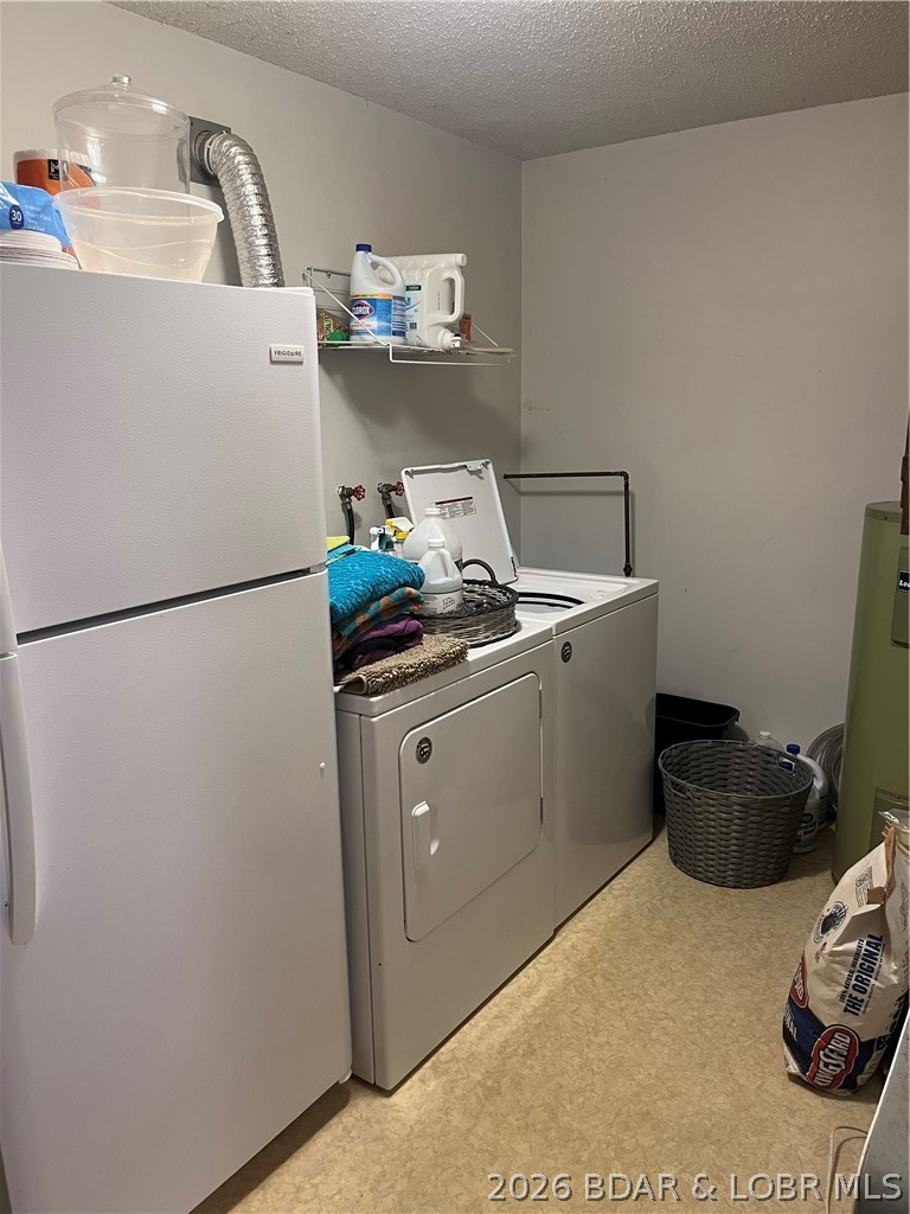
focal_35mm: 26
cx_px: 455
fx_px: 911
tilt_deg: -13.2
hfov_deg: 53.1
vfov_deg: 67.3
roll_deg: +0.7
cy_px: 607
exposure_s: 1/60
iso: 200
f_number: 1.6
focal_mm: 5.1
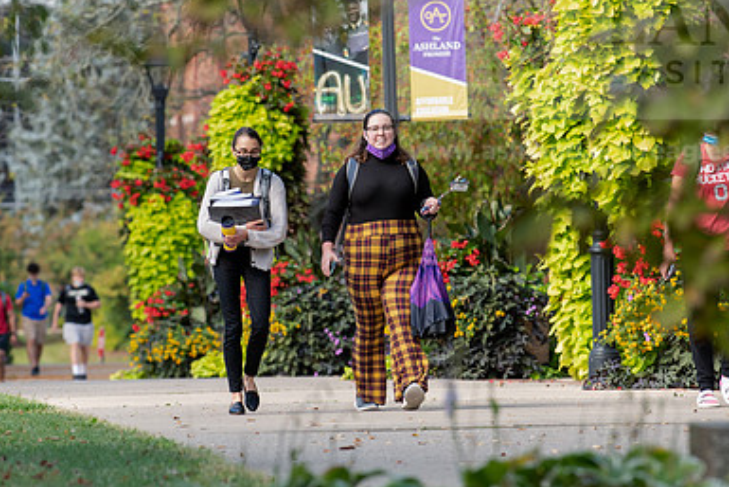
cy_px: 190
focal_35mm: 452
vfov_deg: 3.0
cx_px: 324
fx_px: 9156
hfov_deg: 4.6
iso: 500
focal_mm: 300
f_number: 7.1
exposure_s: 1/320
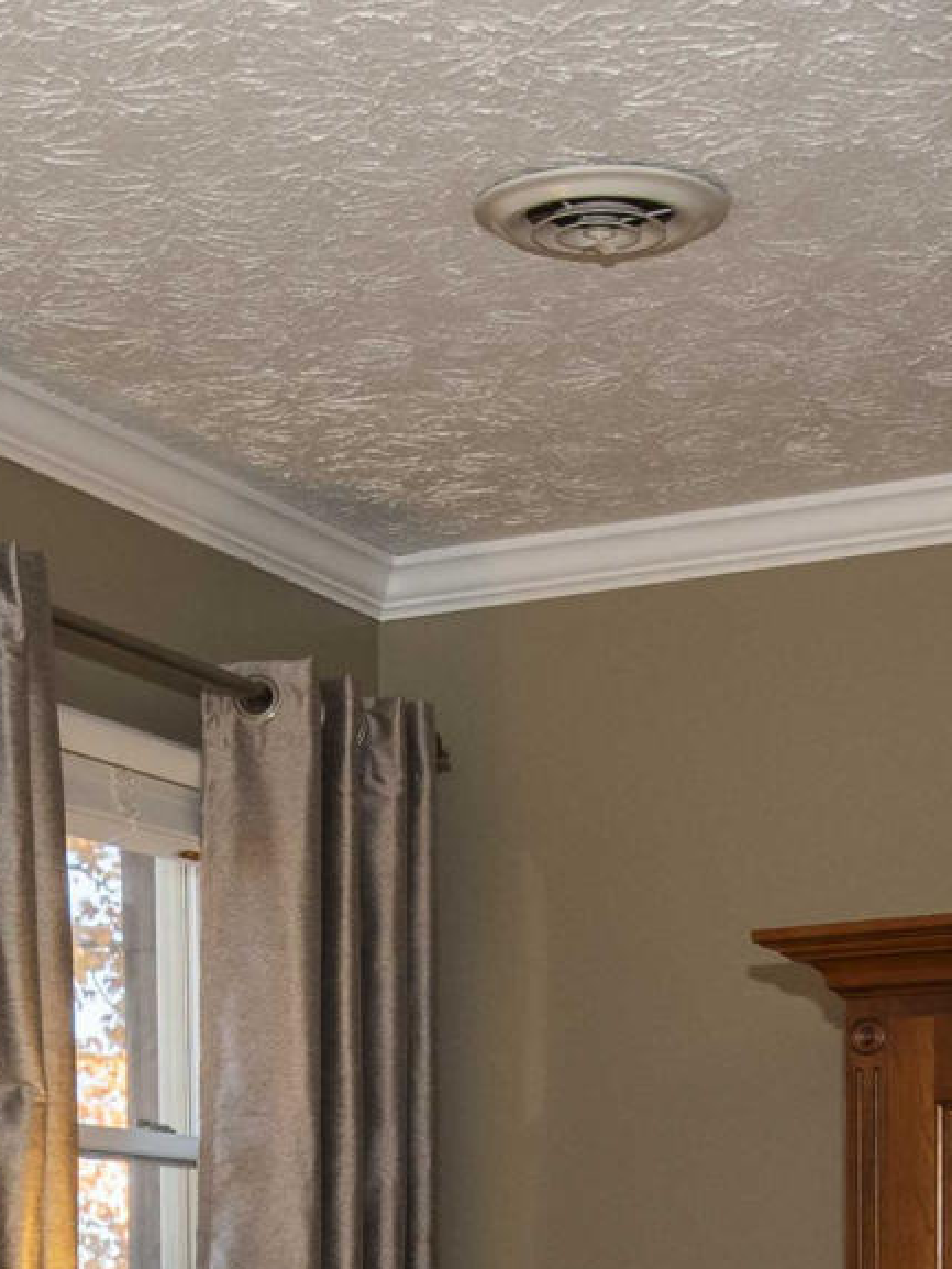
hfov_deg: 18.4
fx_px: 2932
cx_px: 363
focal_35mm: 80
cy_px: 1685
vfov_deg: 21.8
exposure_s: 1/25
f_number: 11
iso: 250
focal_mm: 16
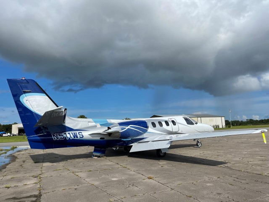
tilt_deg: +8.7
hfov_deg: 67.3
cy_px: 101
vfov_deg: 53.1
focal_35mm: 26
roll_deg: +2.5
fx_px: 202
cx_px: 134
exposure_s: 1/5917
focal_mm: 5.1
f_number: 1.6
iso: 32
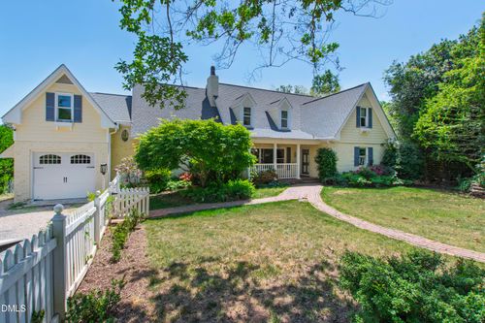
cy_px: 162
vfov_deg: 77.3
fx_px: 202
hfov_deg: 100.4
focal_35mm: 15
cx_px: 242
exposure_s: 1/320
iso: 200
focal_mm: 10
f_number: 8
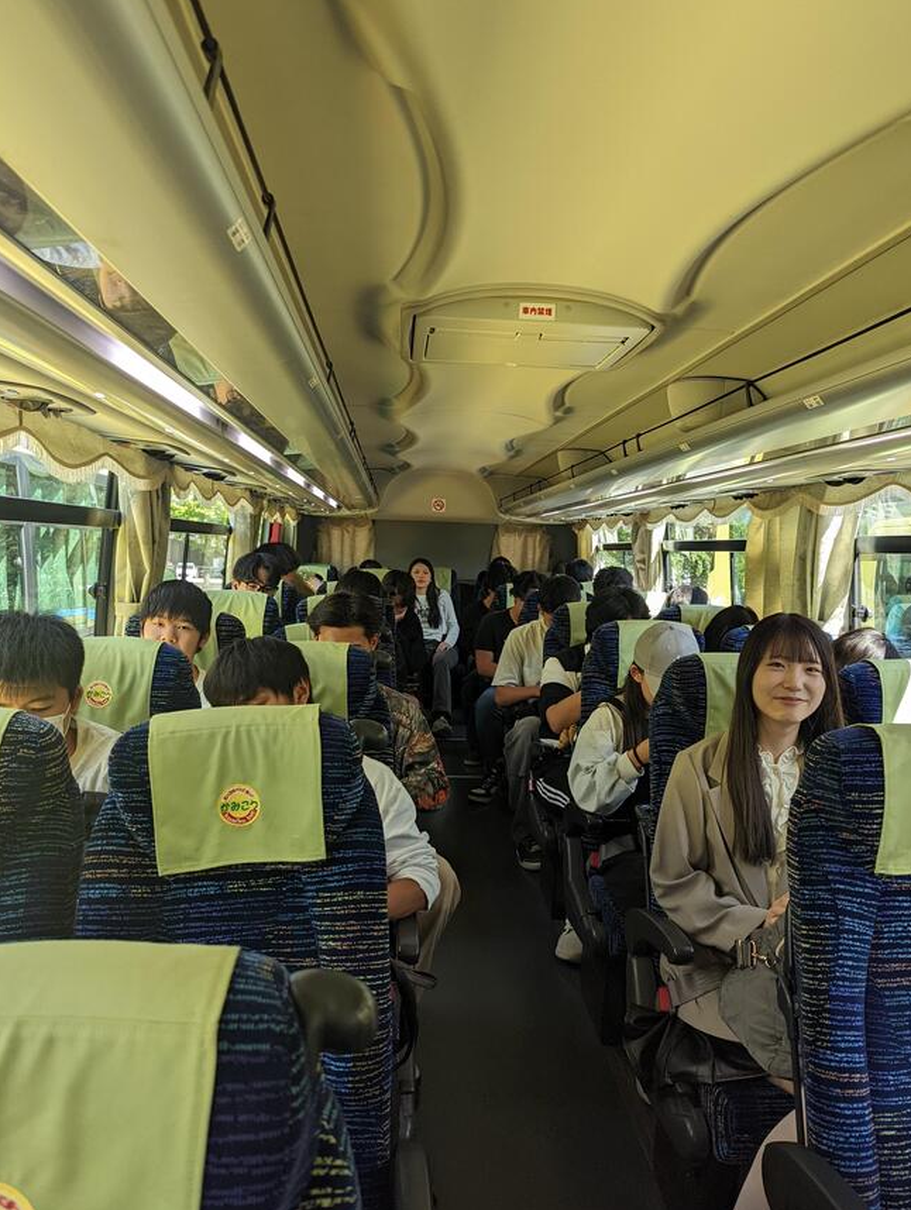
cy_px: 598
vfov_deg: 67.2
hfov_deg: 53.2
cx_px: 443
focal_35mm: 26
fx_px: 910
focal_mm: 6.81
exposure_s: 1/188
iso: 79
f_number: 1.85
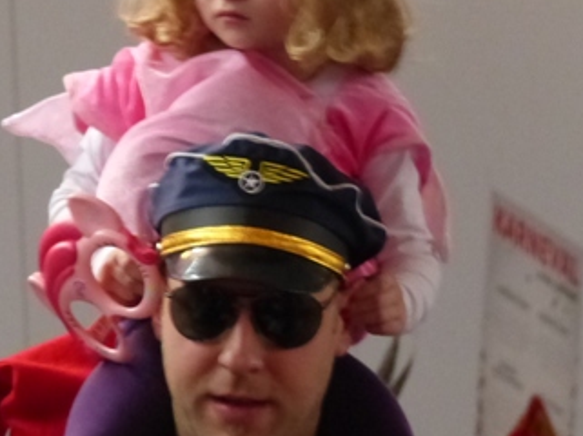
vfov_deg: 2.6
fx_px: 9572
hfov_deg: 3.5
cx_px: 509
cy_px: 263
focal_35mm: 569
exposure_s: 1/50
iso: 800
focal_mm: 41.1
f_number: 2.8
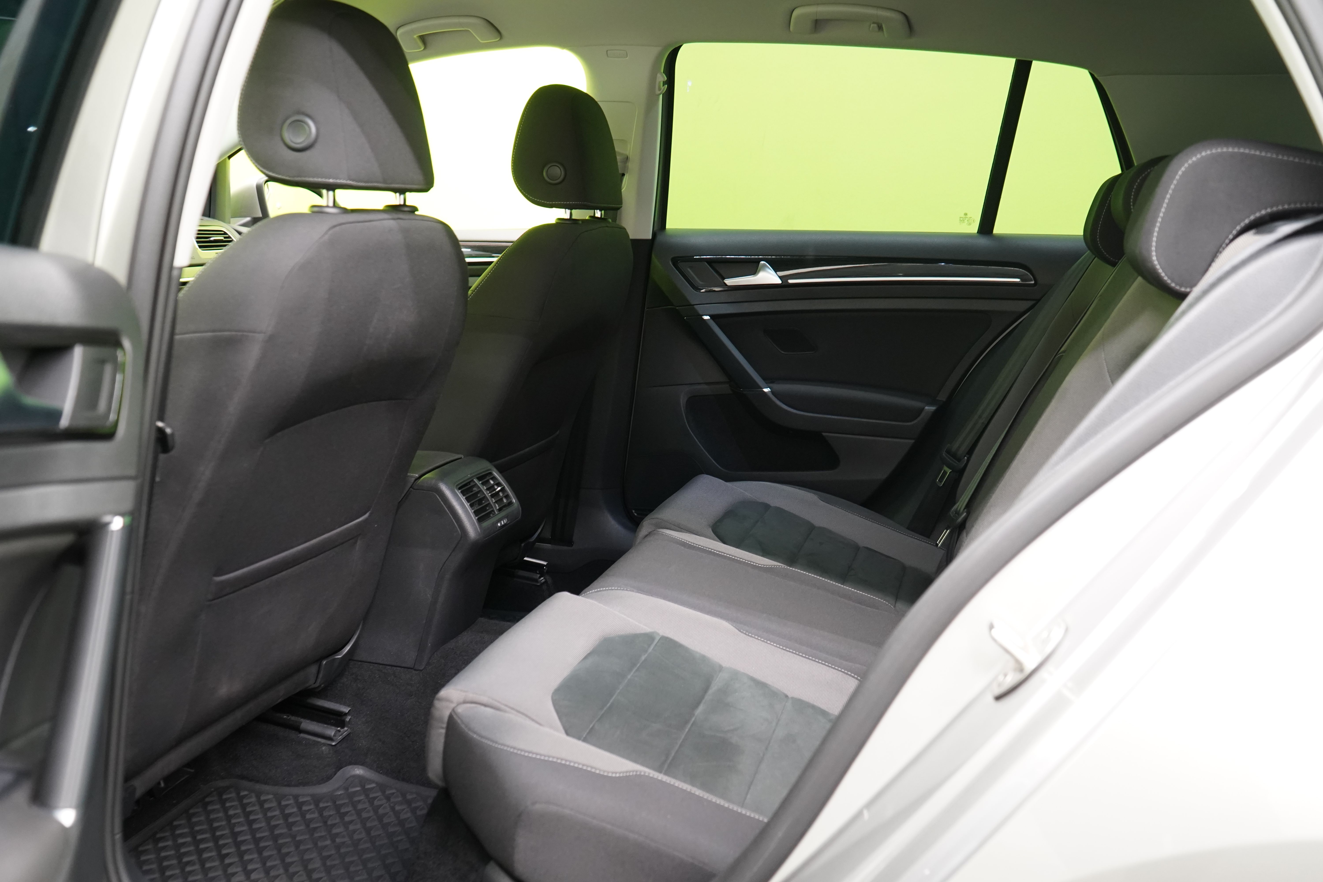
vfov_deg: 42.3
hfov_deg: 60.3
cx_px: 662
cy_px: 441
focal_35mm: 31
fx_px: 1139
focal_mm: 31
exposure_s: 1/20
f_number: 5
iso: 3200
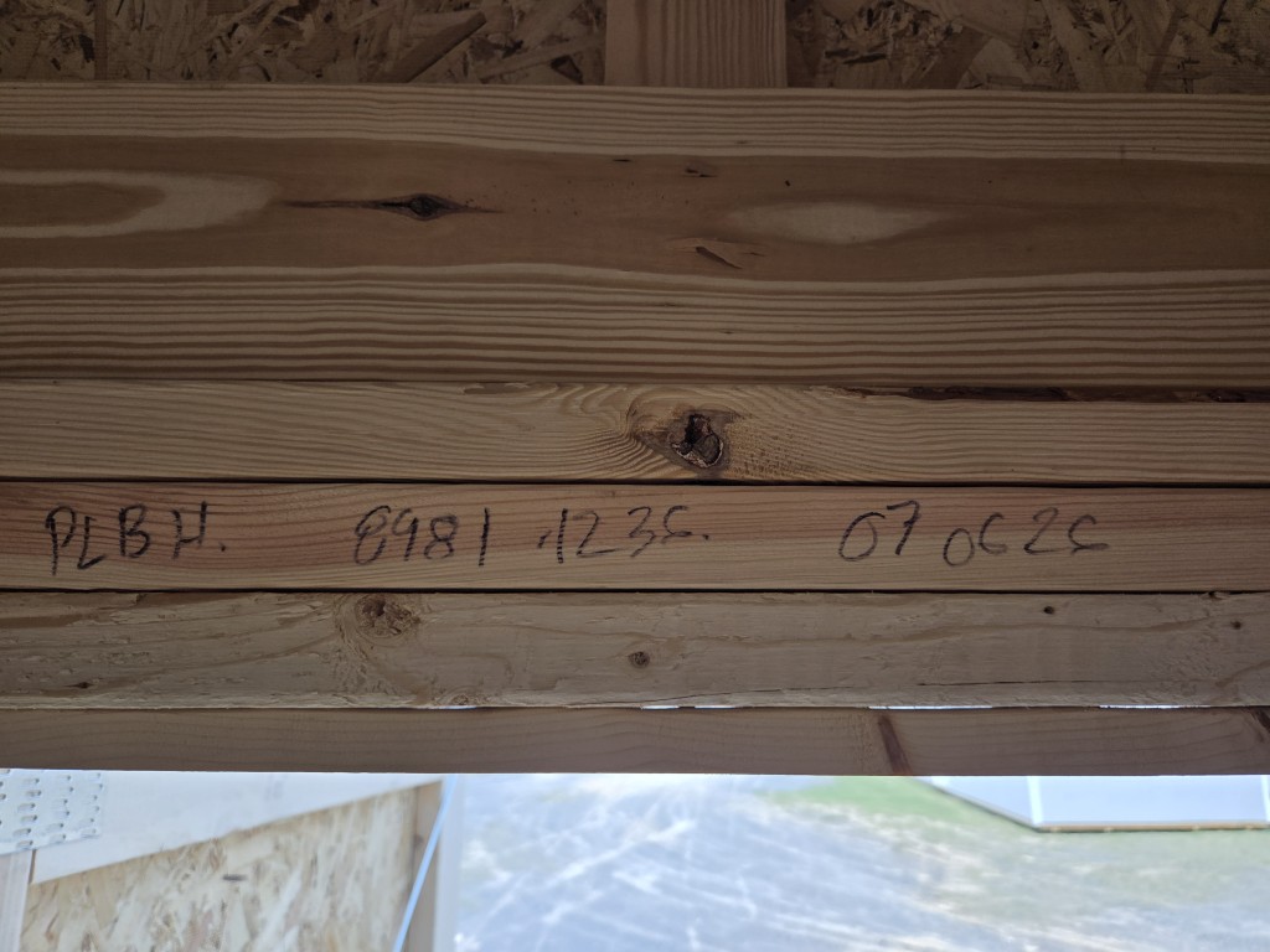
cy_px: 476
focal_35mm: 23
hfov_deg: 73.9
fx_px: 844
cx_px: 635
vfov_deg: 58.9
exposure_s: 1/1070
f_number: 1.8
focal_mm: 5.4
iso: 80
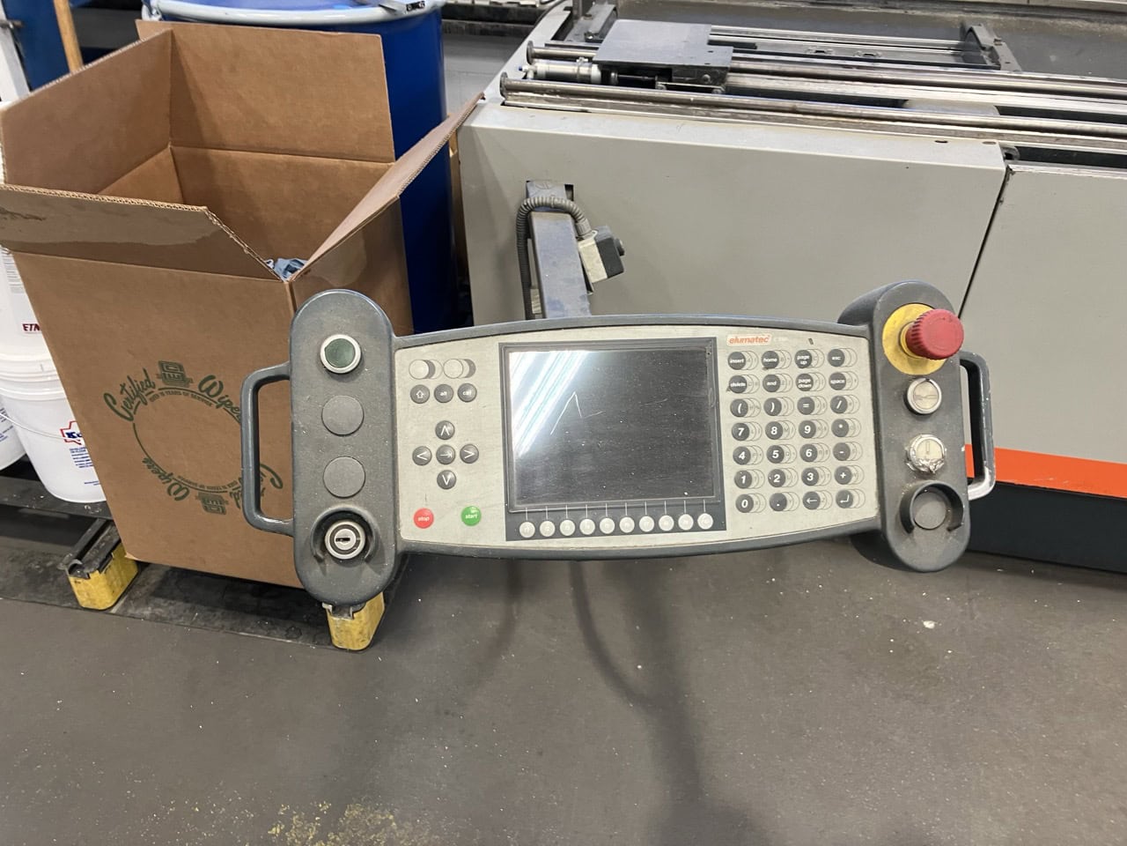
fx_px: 912
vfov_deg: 49.7
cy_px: 423
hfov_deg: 63.4
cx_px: 564
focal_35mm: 28
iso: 100
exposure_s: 1/60
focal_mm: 4
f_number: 1.8
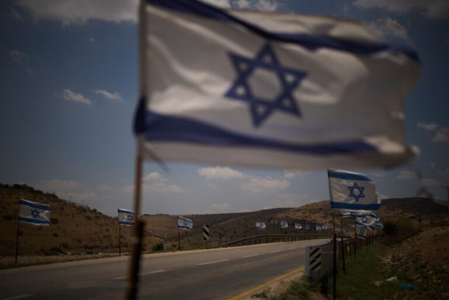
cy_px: 150
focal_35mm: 50
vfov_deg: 27.0
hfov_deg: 39.6
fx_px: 624
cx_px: 224
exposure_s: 1/20000
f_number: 1.4
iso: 100
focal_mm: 50
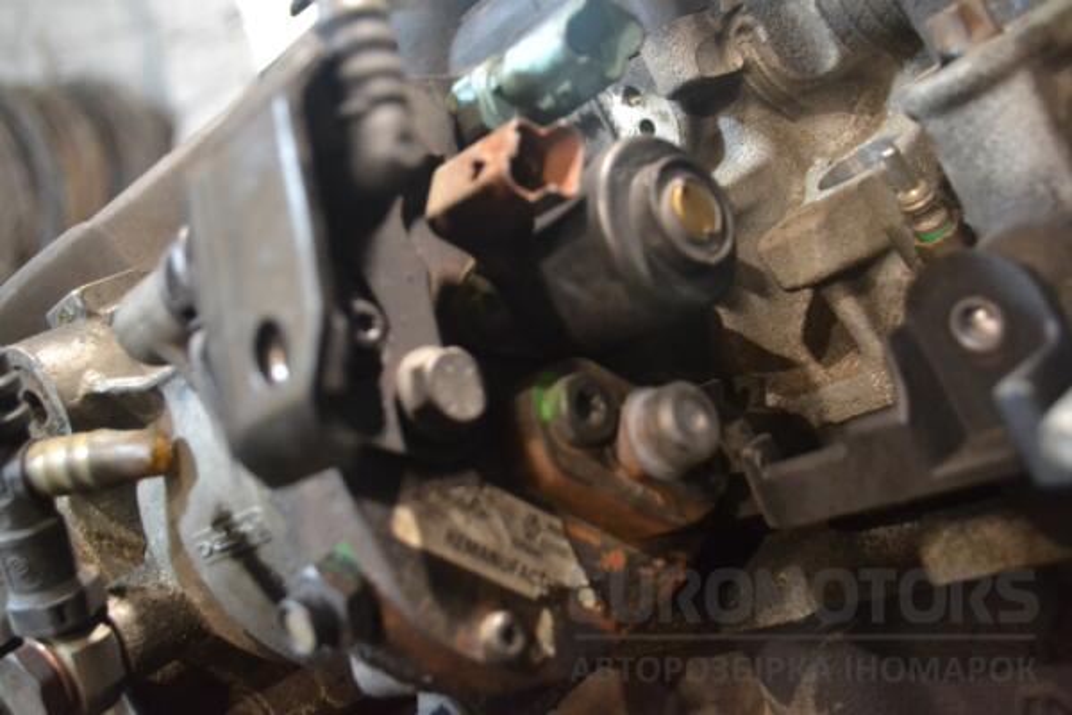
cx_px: 536
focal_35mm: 45
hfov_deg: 43.6
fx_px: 1340
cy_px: 358
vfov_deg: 29.9
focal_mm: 30
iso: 3200
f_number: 4.5
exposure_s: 1/30
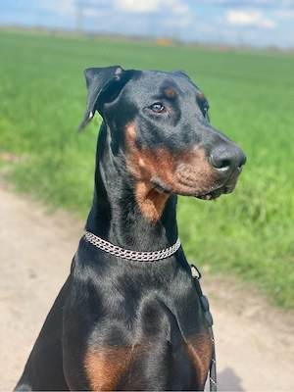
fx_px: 589
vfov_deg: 36.8
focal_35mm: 52
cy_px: 196
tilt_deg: -13.6
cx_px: 147
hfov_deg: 28.0
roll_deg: -5.1
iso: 20
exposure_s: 1/826
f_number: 2
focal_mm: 6
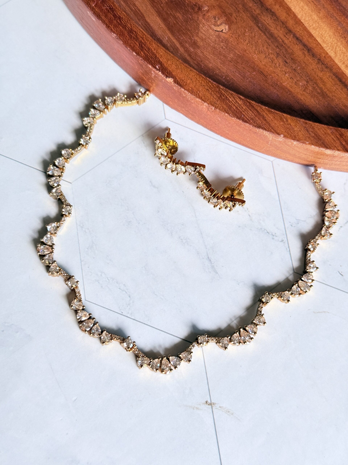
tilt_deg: -73.0
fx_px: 643
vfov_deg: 39.7
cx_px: 174
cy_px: 232
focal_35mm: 48
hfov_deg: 30.3
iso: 100
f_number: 1.78
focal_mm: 6.76
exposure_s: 1/102
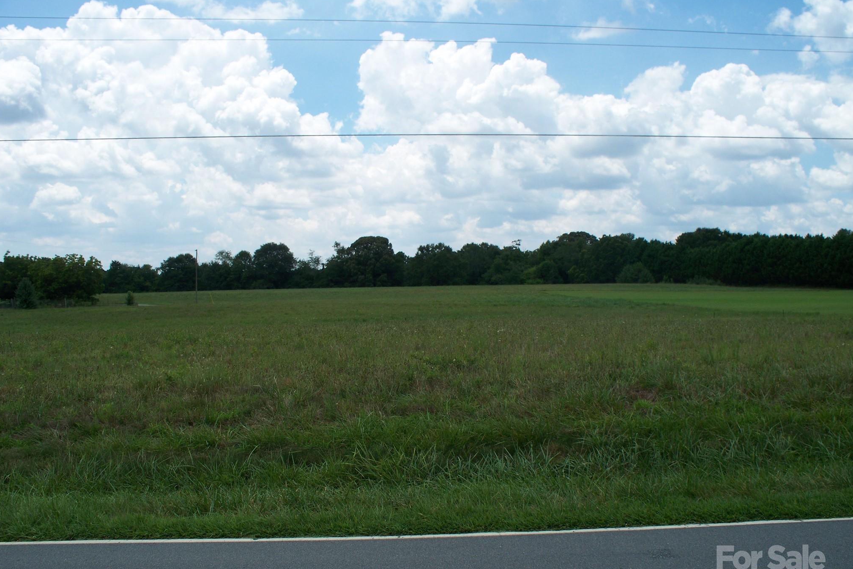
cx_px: 423
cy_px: 300
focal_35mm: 38
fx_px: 900
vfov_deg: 35.0
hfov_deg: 50.7
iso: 64
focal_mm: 7.54
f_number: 5
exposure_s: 1/500
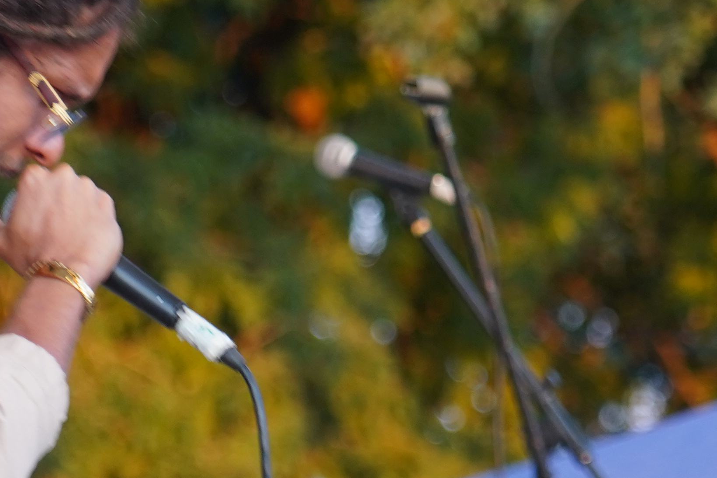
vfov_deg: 3.6
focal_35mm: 384
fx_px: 7647
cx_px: 46
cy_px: 320
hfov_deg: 5.4
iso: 800
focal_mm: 105
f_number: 4
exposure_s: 1/160
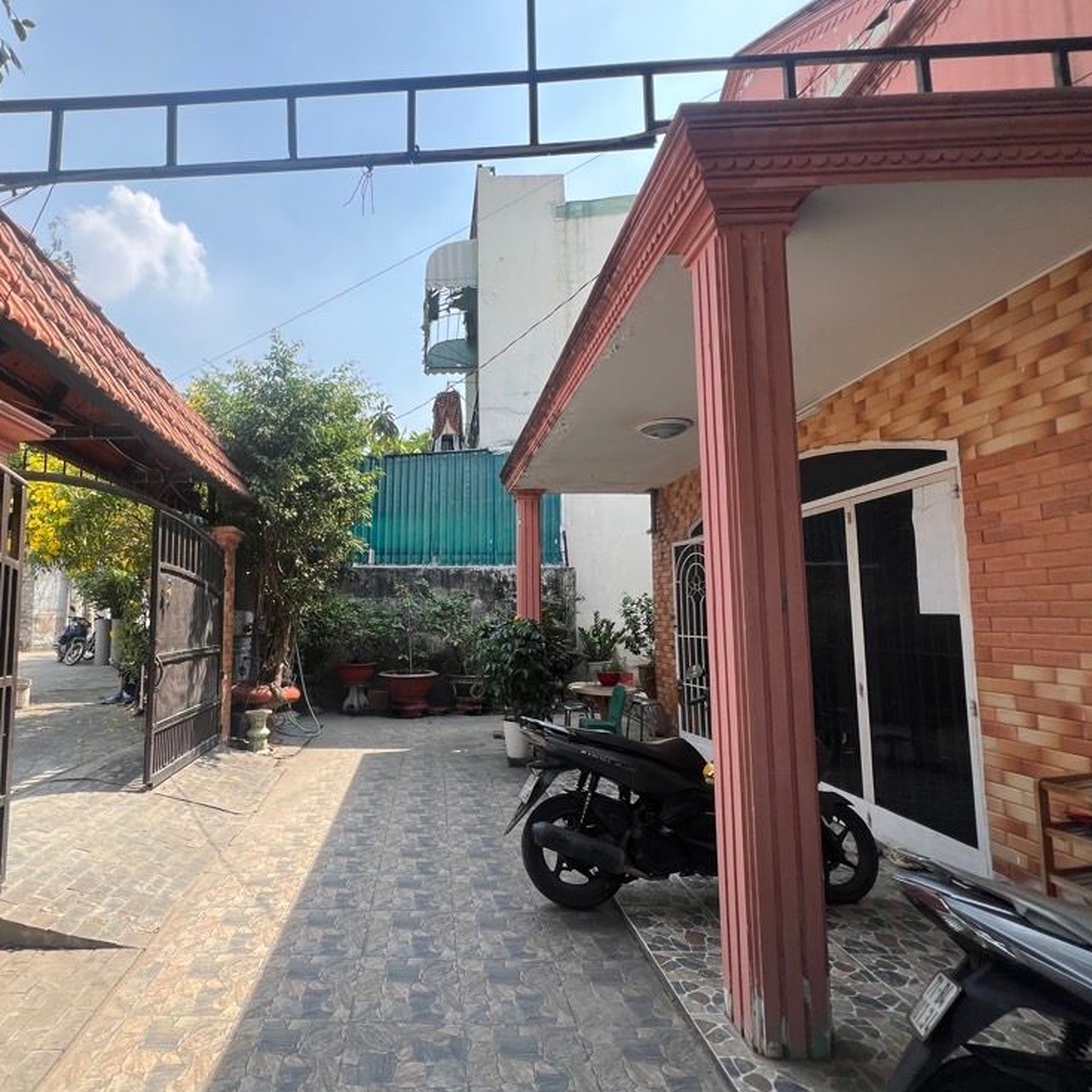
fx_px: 571
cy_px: 554
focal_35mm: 16
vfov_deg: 87.4
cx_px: 410
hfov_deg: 85.7
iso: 32
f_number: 1.8
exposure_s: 1/561
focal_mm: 1.57
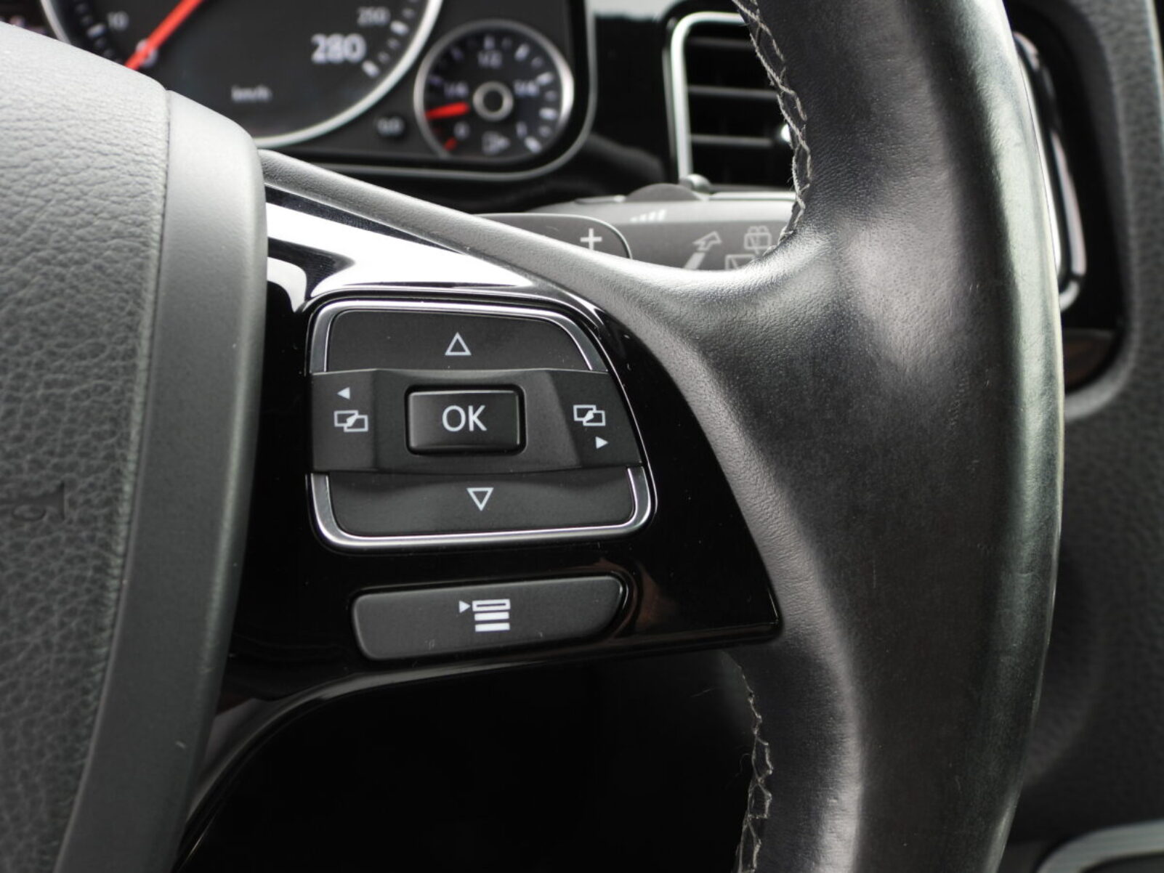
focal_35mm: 50
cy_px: 436
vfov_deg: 29.1
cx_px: 582
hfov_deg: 38.2
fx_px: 1682
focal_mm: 9
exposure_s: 1/60
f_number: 3.2
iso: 100
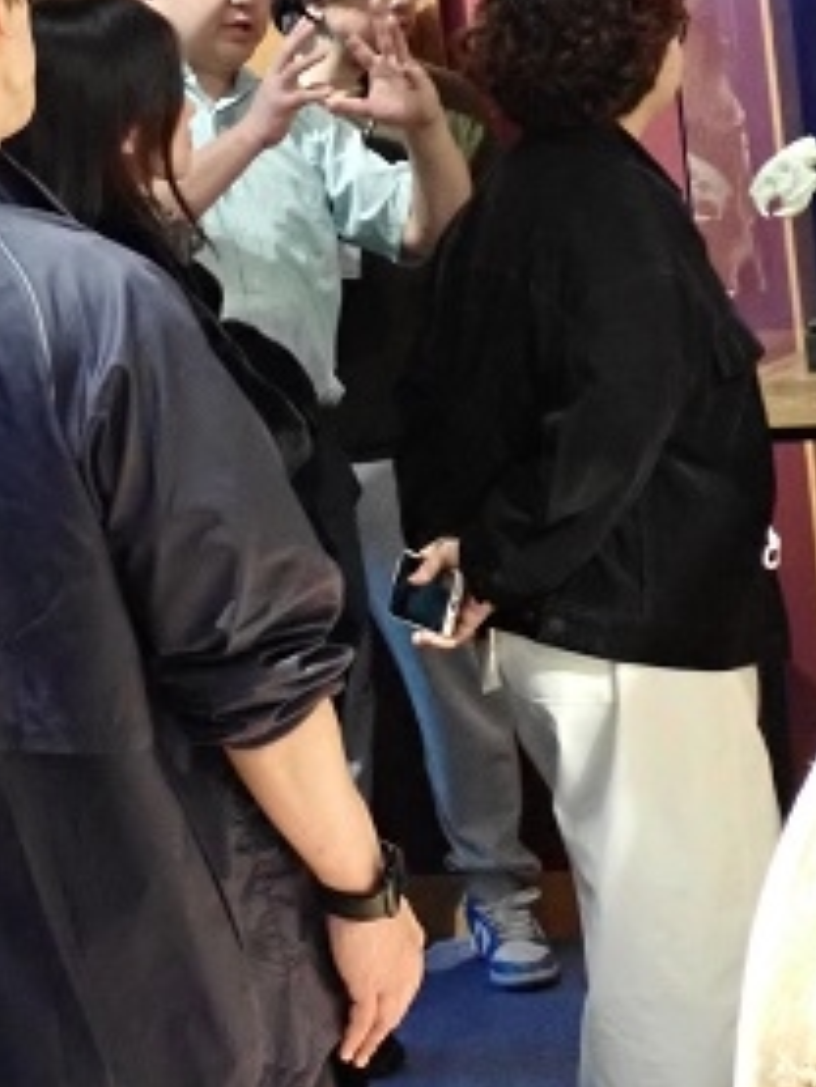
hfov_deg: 14.6
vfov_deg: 19.2
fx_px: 3172
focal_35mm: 101
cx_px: 318
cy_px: 184
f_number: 3.2
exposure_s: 1/60
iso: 2500
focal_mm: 9.01
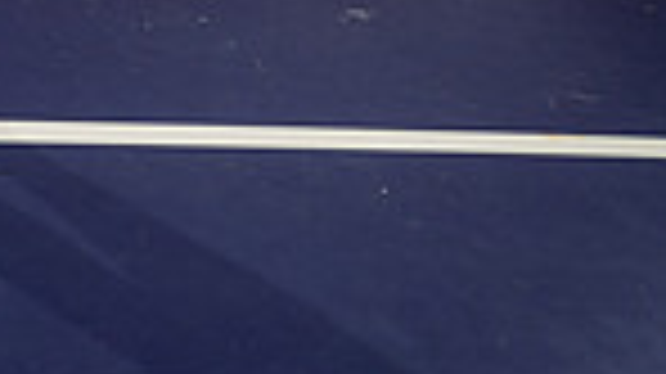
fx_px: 2135
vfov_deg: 8.8
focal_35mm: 121
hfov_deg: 17.5
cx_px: 72
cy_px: -613
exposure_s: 1/250
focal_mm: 38
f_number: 4
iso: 250
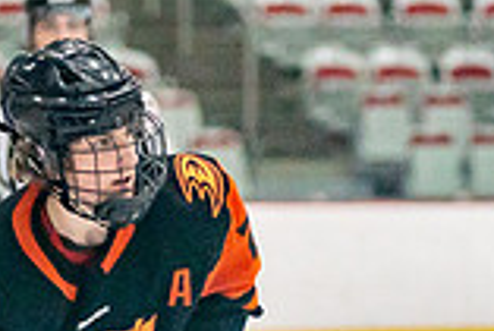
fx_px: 7623
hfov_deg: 3.7
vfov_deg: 2.5
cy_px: 590
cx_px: -86
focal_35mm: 555
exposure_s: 1/1250
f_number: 2.8
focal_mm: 113
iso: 3200
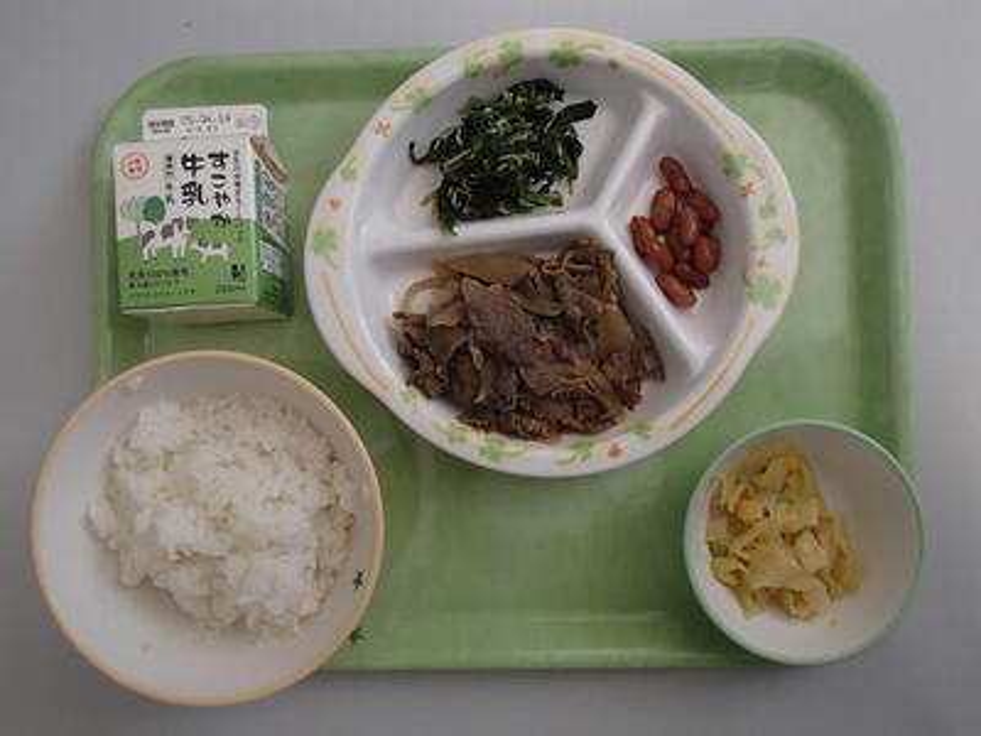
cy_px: 368
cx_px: 490
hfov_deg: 63.4
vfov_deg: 49.7
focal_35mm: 28
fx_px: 794
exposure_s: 1/30
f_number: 3.9
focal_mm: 5
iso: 400
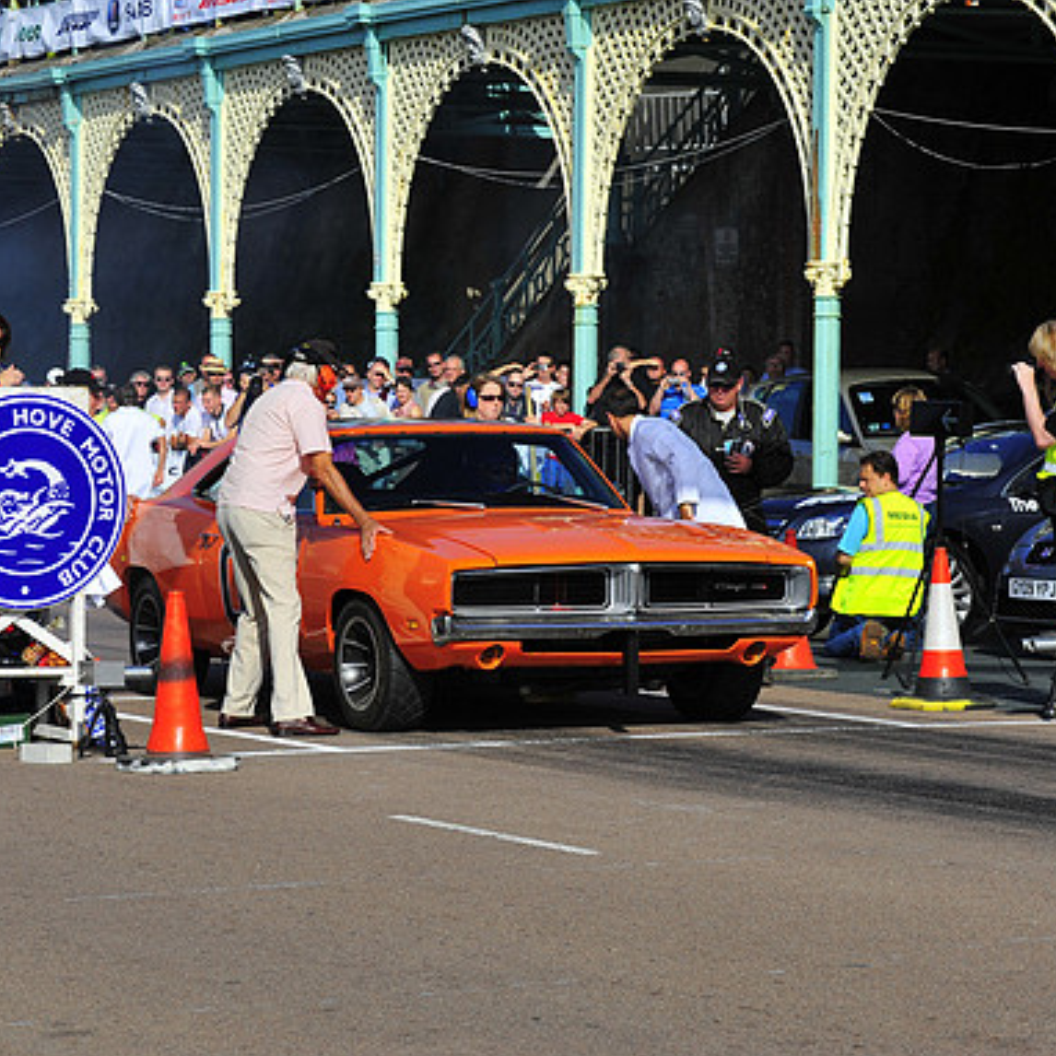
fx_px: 4901
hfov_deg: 12.3
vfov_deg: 12.3
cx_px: 459
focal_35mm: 142
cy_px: 531
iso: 400
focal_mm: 110
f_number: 10
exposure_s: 1/1250
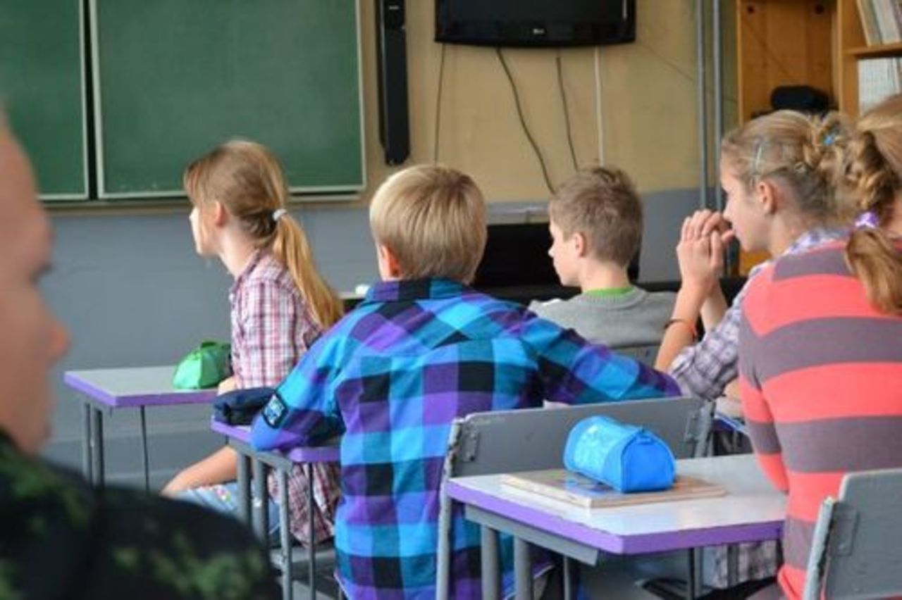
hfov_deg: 24.6
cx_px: 451
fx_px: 2066
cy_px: 300
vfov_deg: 16.5
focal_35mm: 82
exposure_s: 1/60
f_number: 5.6
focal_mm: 55
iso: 2500
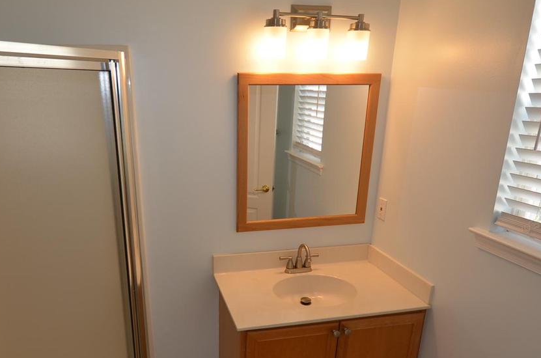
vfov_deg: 48.9
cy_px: 224
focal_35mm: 26
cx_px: 219
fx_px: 390
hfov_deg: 68.9
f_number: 3.5
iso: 200
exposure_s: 1/160
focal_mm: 10
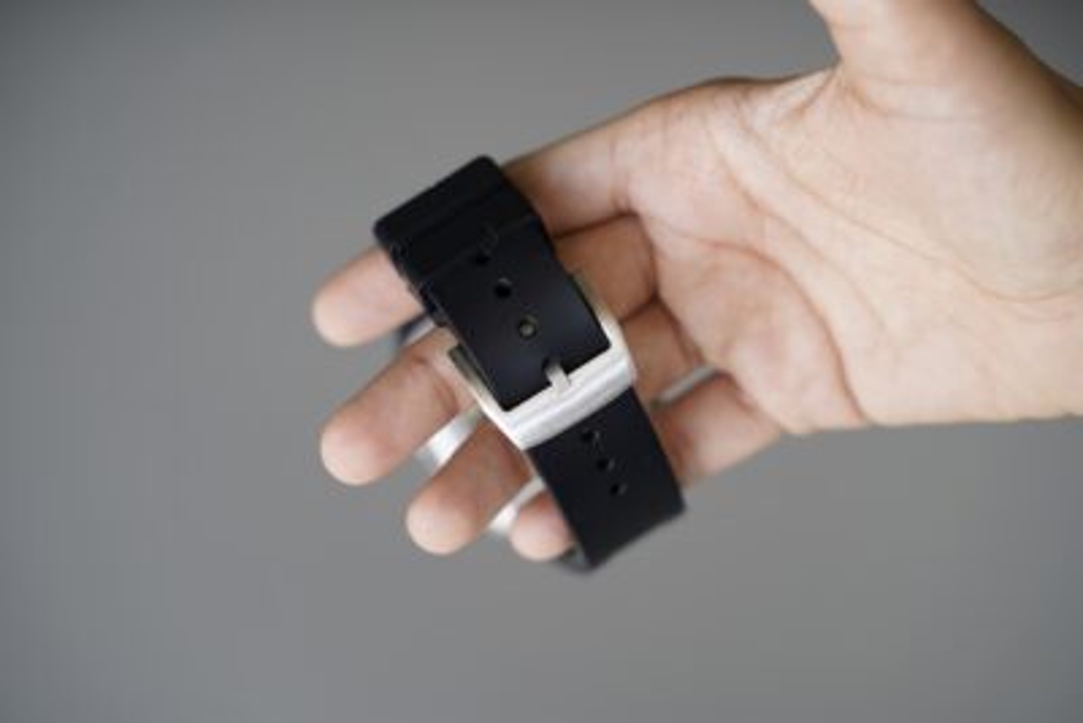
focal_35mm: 75
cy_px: 362
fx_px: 2257
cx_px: 542
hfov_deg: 27.0
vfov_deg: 18.2
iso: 200
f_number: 4
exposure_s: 1/80
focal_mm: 75
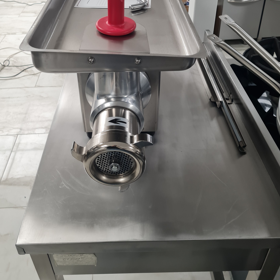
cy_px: 80
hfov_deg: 49.7
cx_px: 133
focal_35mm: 33
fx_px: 302
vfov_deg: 48.4
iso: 80
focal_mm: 5.4
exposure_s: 1/100
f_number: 1.8
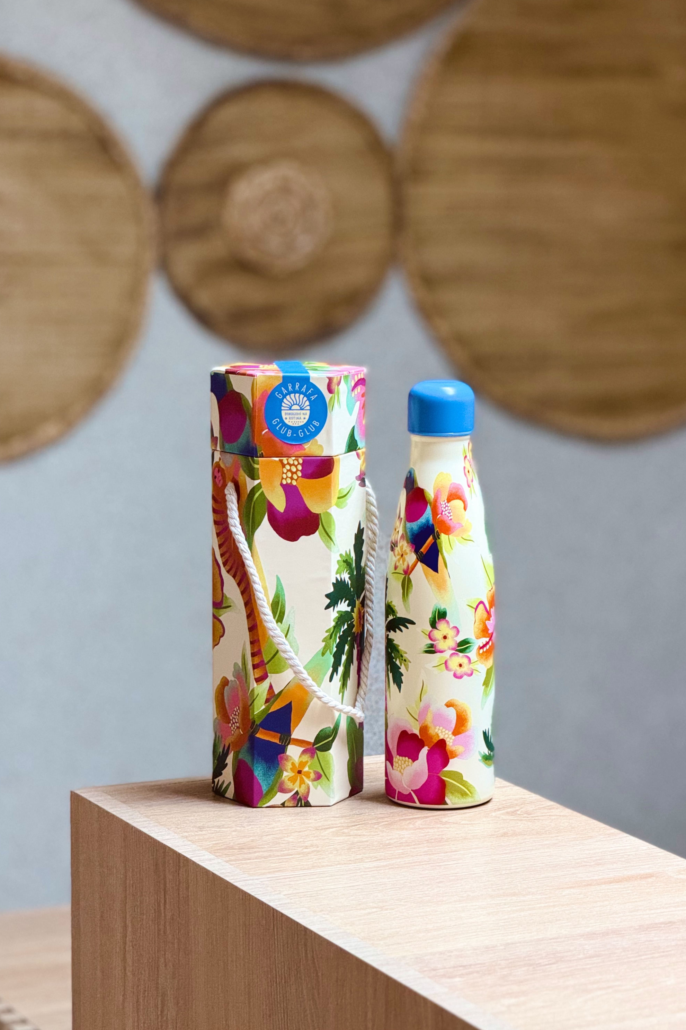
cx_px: 357
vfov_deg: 19.5
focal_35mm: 105
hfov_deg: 13.0
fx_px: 3001
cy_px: 513
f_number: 2.8
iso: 400
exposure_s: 1/60
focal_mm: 16.89
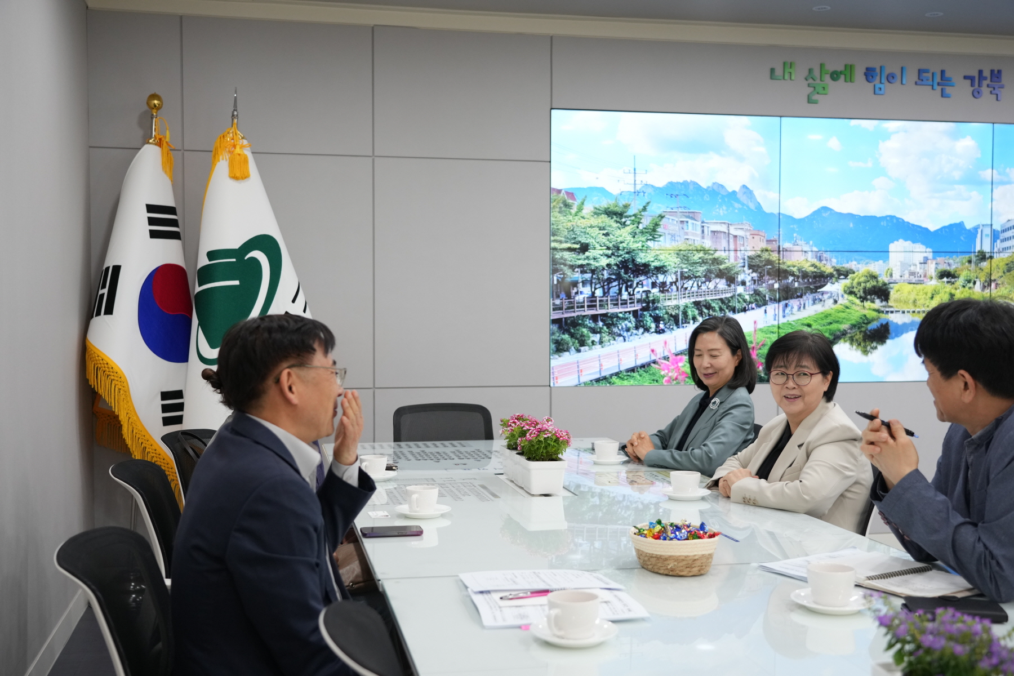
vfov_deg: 34.2
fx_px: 1098
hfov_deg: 49.6
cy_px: 338
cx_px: 507
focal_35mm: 39
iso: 1250
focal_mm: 39
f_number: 4
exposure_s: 1/160
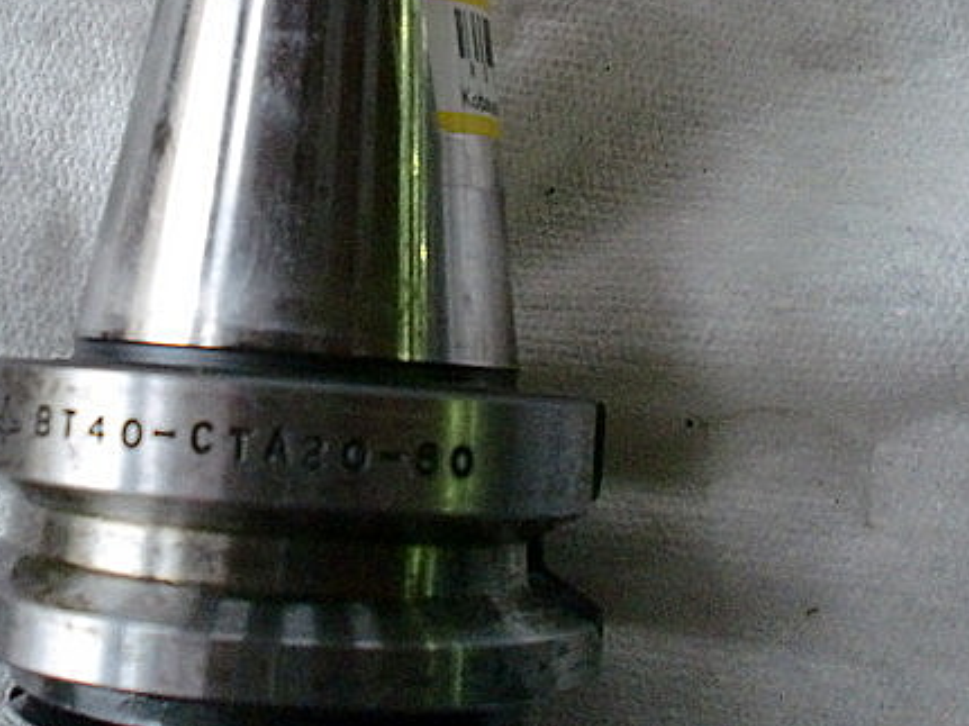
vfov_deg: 27.7
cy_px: 202
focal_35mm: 52
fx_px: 1455
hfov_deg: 36.5
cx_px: 344
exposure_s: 1/60
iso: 500
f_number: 3.1
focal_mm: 6.3
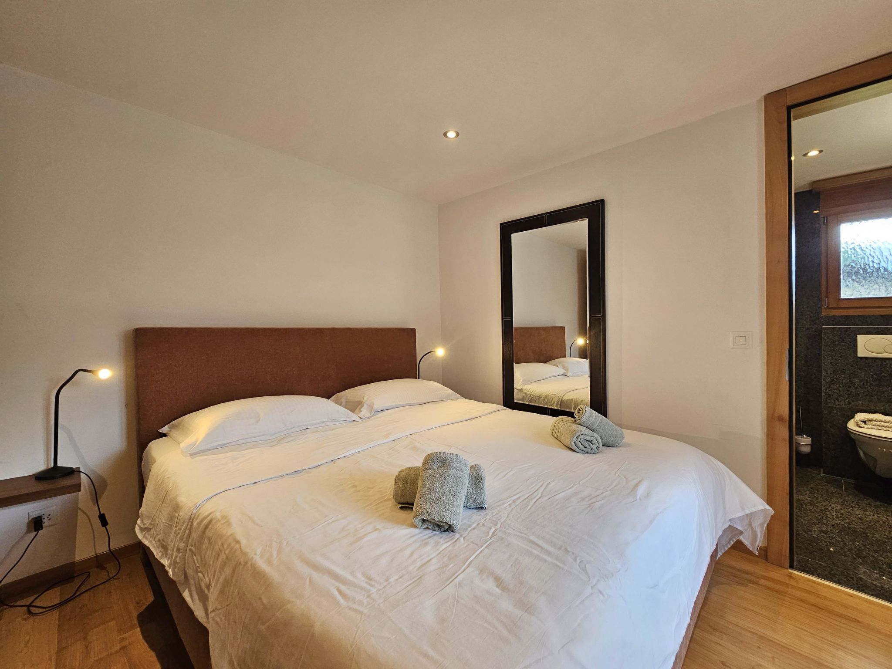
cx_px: 446
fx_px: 335
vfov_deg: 89.9
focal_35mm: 13
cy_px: 334
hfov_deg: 106.2
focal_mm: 2.2
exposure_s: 1/71
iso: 160
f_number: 2.2
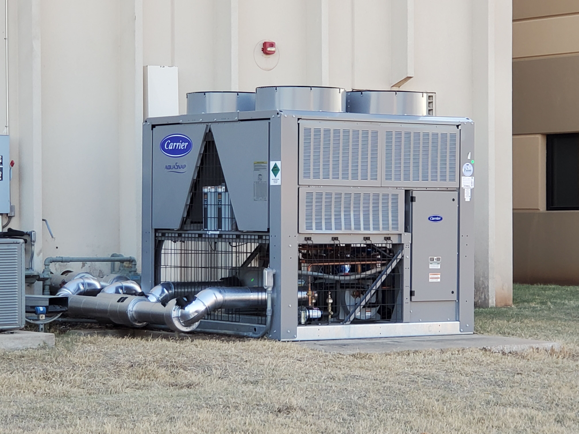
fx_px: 870
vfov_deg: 28.0
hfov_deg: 36.8
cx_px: 290
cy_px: 217
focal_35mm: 52
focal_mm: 6
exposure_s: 1/100
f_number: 2.4
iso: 80
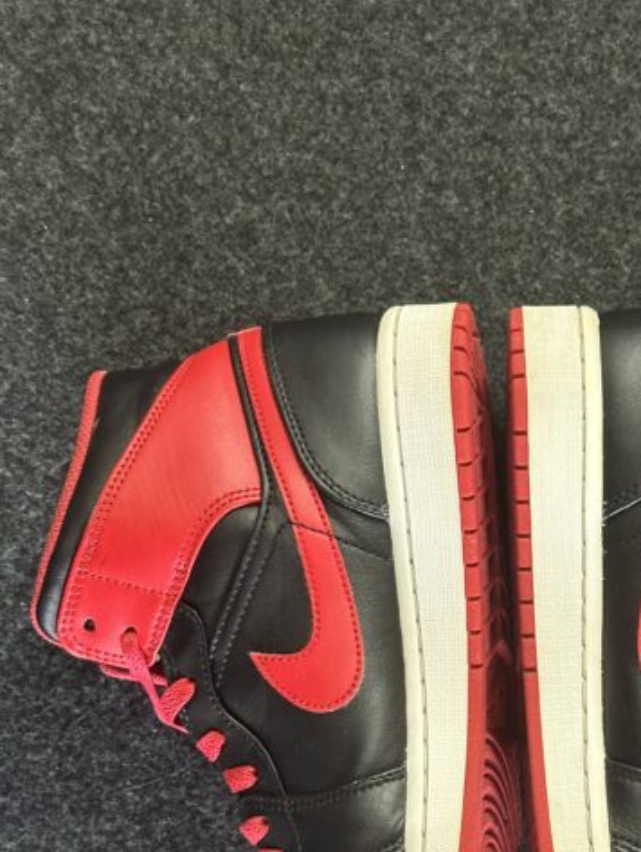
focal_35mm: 81
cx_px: 517
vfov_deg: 23.6
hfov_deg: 18.1
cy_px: 711
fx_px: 1995
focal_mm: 6.86
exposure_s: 1/33
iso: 200
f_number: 1.78
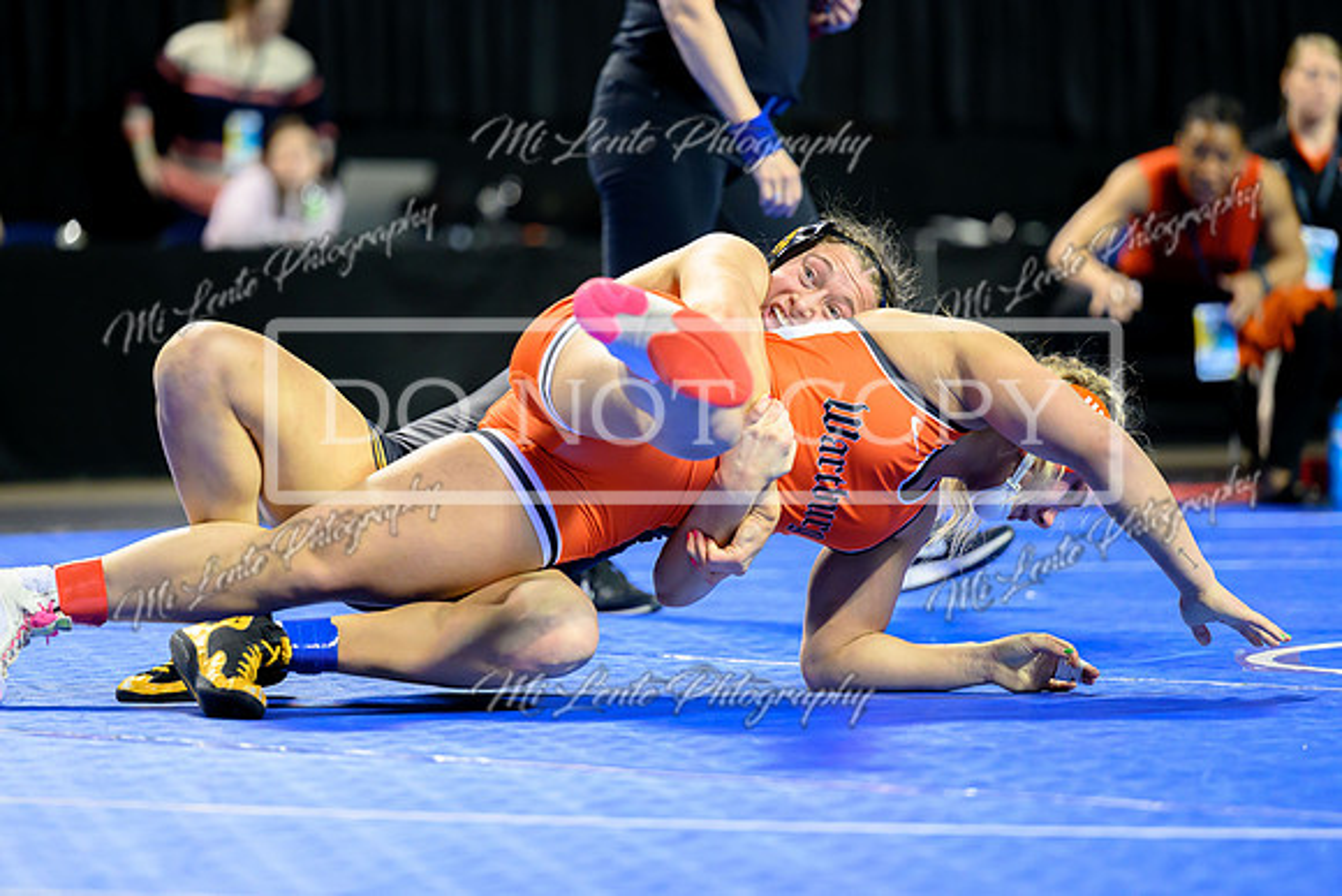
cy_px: 409
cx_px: 687
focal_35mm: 191
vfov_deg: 7.2
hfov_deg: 10.7
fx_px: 7135
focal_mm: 175
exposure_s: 1/800
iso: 3200
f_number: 2.8
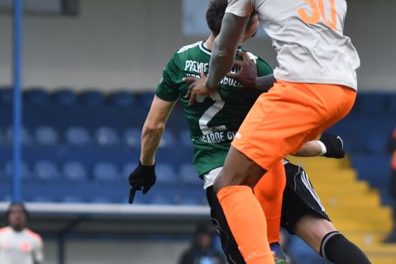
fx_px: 6608
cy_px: 153
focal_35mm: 601
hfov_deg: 3.4
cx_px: 270
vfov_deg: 2.3
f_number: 2.8
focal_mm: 160
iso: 800
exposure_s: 1/1250
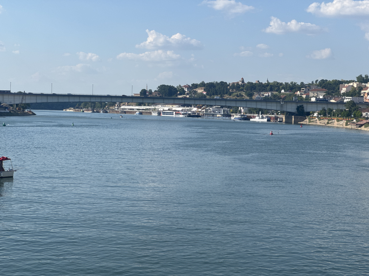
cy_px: 138
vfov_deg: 19.1
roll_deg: -1.5
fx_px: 821
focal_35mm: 77
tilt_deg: -1.4
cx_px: 184
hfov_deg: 25.3
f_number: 2.8
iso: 25
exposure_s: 1/911
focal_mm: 9
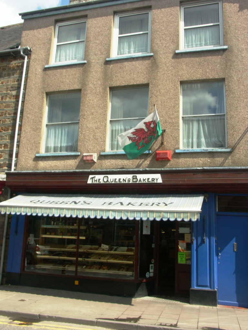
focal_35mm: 32
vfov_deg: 56.8
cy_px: 165
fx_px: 306
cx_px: 124
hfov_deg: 44.2
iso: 64
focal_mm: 8.35
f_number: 7.1
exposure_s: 1/250
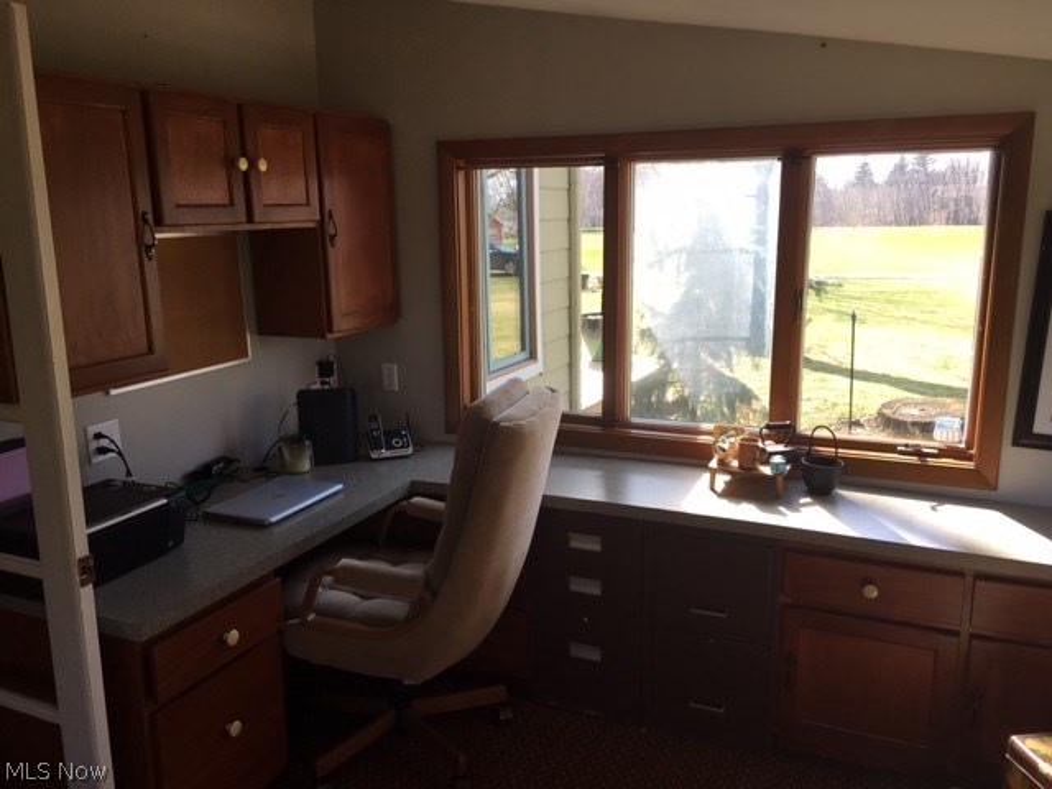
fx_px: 881
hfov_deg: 61.7
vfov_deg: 48.2
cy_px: 394
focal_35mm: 29
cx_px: 526
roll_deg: +0.7
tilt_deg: -11.1
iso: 25
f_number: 2.2
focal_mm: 4.15
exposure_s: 1/123
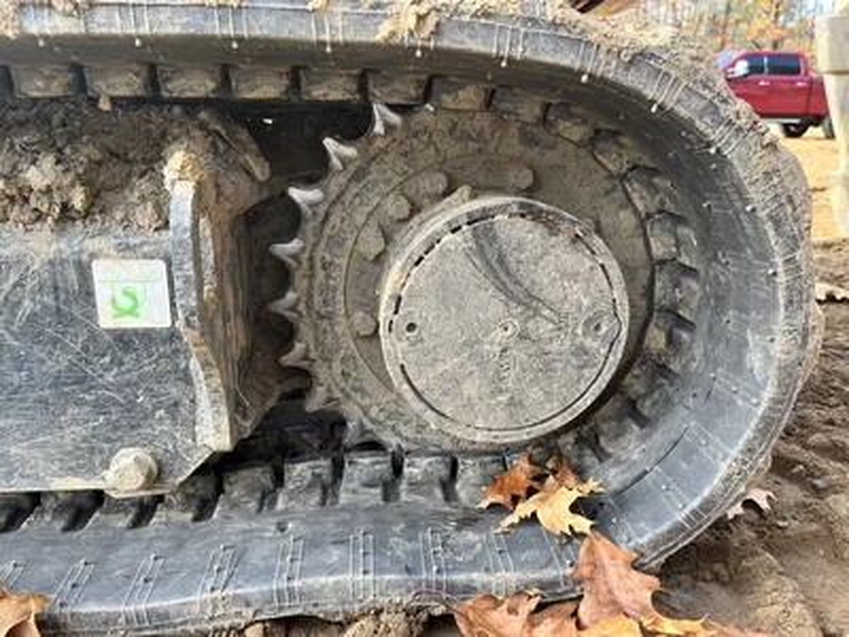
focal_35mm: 26
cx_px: 424
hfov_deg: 67.3
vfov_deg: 53.1
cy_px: 318
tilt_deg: -17.7
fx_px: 638
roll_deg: +1.5
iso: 40
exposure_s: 1/185
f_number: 1.6
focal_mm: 5.1
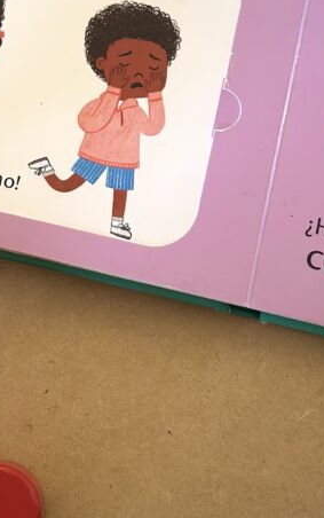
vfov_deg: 19.4
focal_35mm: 105
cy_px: 35
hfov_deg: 12.4
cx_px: 25
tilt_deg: -74.2
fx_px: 1482
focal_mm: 6.86
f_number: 1.78
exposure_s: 1/33
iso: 250
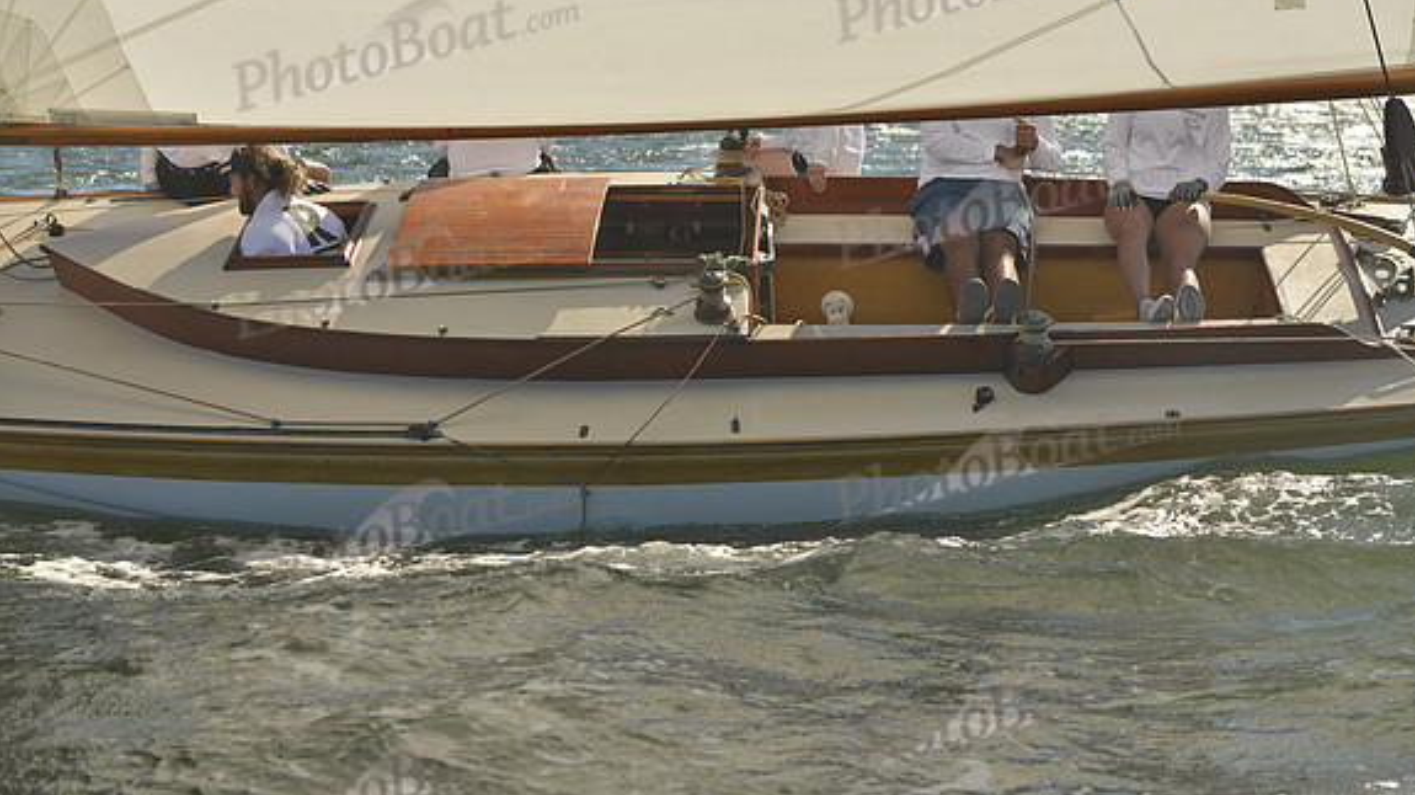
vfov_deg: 16.3
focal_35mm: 74
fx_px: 2776
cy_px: 368
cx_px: 709
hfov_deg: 28.6
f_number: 6.3
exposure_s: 1/1250
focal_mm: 70
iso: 400
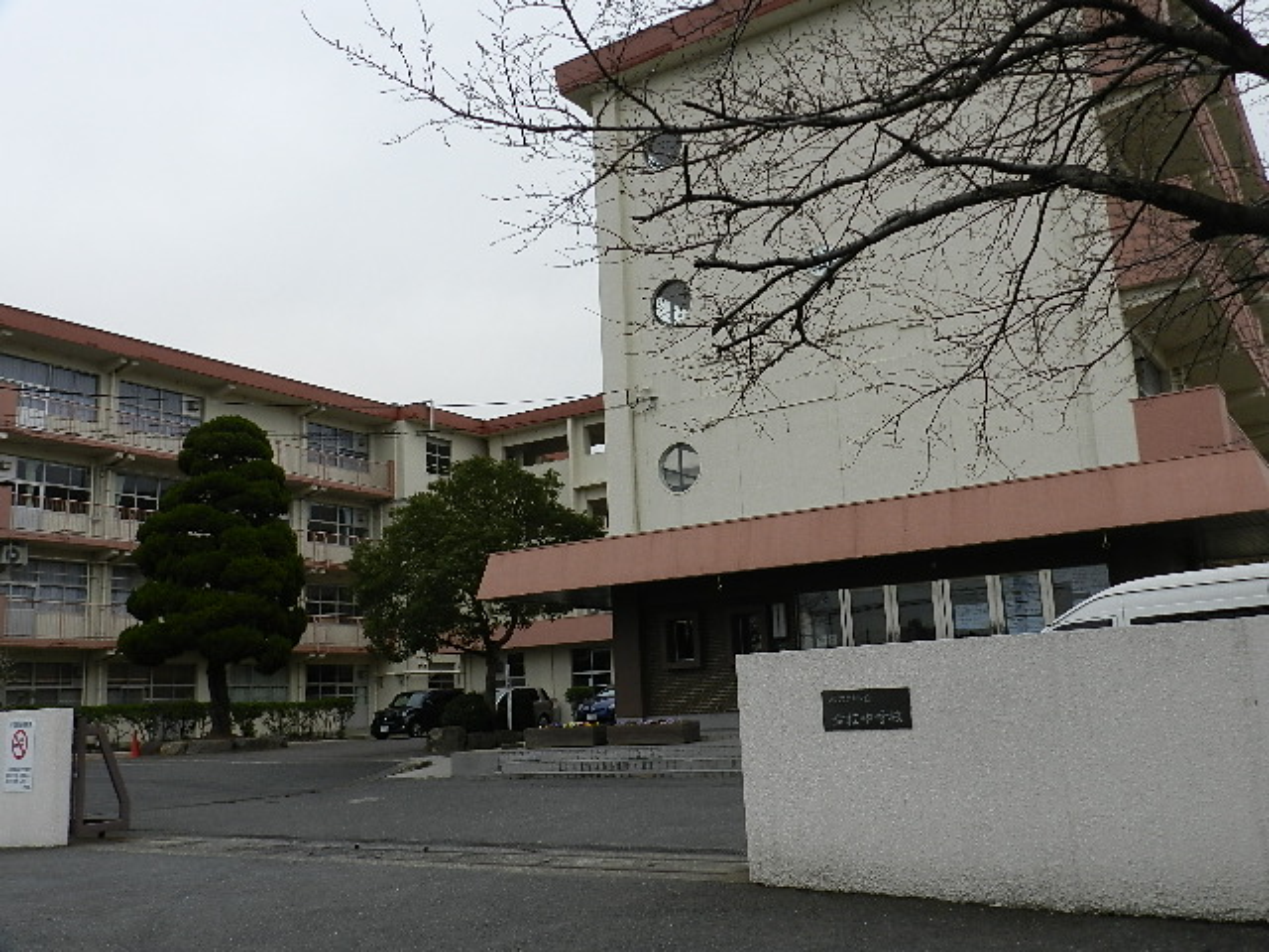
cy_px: 476
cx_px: 634
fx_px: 1173
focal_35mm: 32
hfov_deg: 56.8
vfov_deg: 44.2
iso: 160
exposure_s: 1/800
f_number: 3.7
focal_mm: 5.6
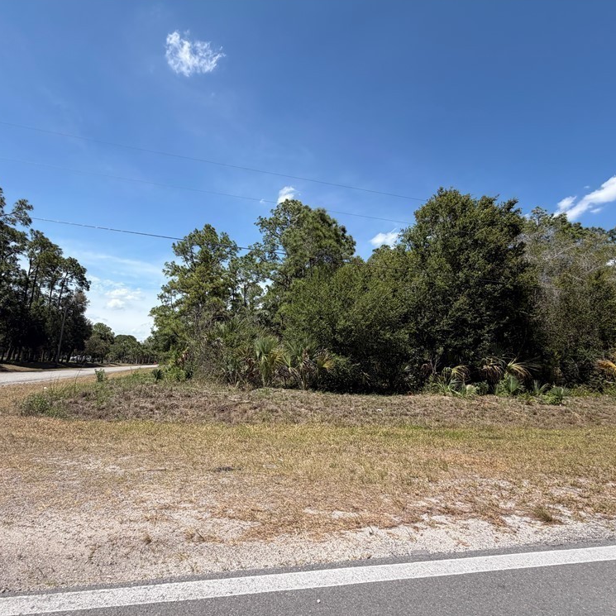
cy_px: 308
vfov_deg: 84.0
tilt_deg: +10.4
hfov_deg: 83.6
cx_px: 273
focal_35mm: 17
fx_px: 342
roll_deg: +2.9
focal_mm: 2.22
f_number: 2.2
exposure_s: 1/876
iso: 20
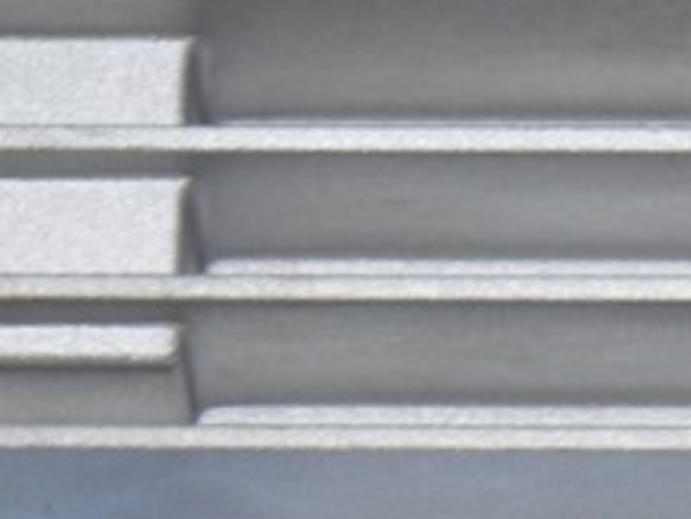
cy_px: -237
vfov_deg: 4.2
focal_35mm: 353
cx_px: 408
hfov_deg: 5.6
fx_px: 7050
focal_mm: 52
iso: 400
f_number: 5.6
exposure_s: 1/20
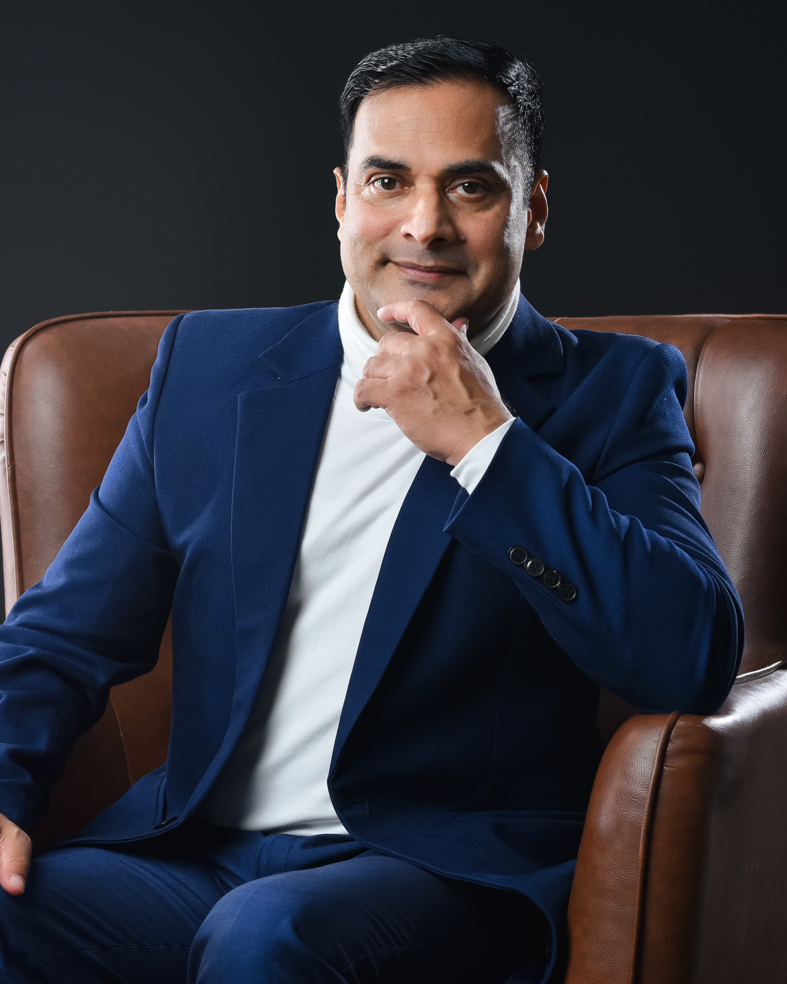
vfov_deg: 16.0
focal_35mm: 120
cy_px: 492
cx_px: 375
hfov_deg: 12.9
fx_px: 3494
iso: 100
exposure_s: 1/160
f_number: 8
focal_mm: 85
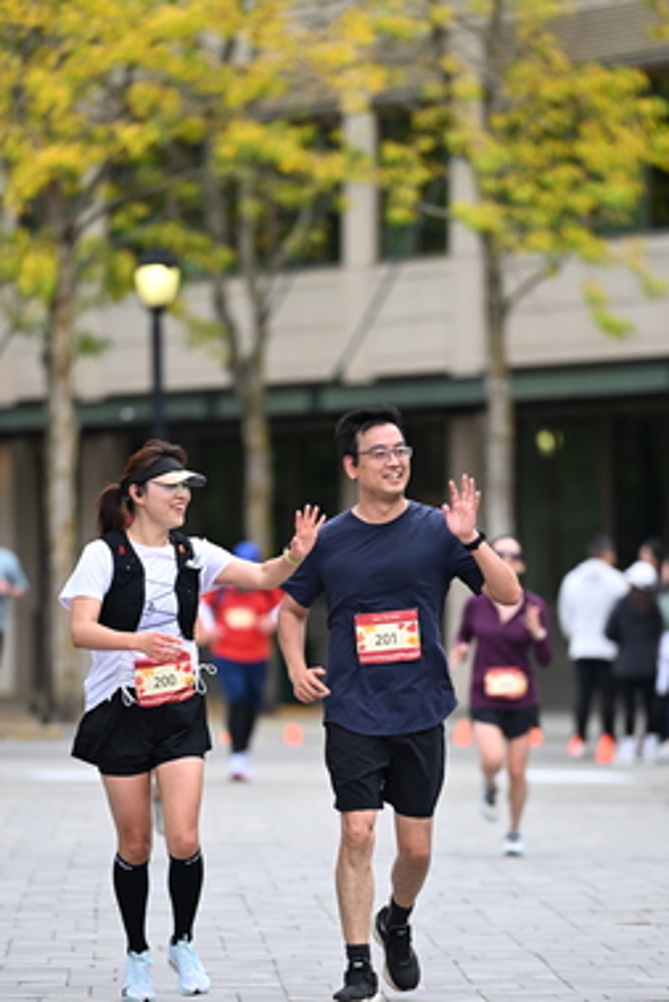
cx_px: 374
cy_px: 592
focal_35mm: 290
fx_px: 8076
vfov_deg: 7.1
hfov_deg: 4.7
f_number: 2.8
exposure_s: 1/2000
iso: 640
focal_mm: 200
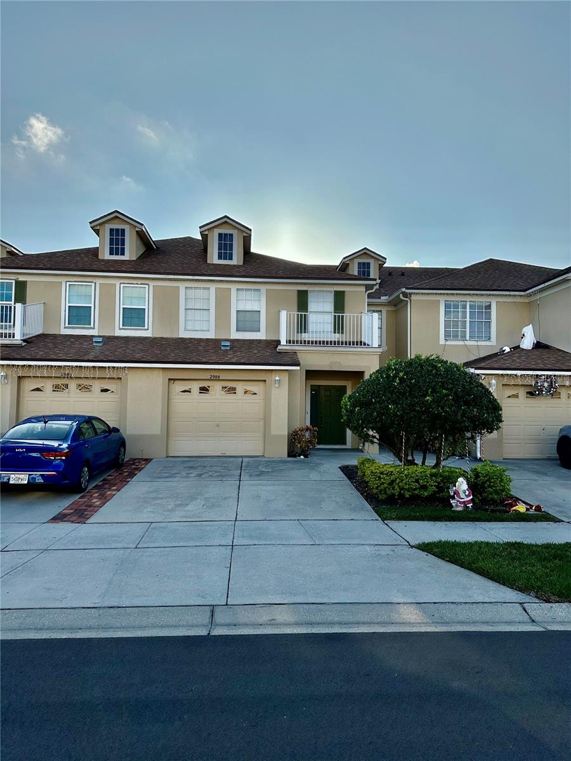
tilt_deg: +4.0
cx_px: 286
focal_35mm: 24
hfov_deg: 56.8
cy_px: 380
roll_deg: -0.8
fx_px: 528
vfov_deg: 71.6
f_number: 1.78
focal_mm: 6.86
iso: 80
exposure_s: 1/8197
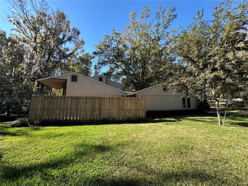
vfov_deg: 85.7
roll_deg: -0.5
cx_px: 124
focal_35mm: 14
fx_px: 100
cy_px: 93
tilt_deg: +7.0
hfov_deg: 102.1
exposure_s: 1/504
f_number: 2.2
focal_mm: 2.22
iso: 40
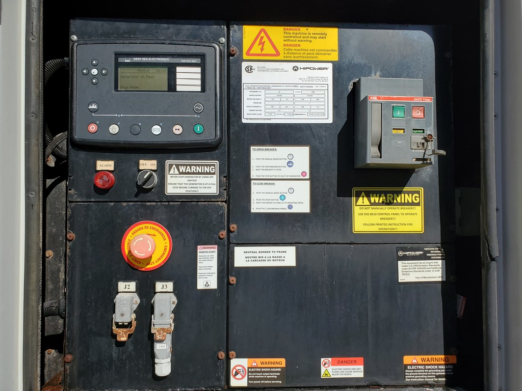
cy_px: 196
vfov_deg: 53.1
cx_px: 261
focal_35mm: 26
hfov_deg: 67.3
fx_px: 392
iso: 50
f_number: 2.4
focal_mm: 4.3
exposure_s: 1/2399
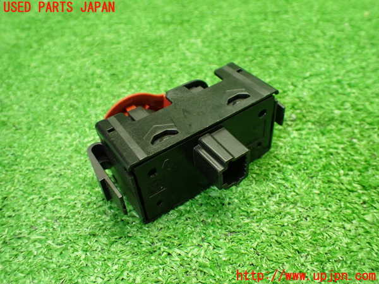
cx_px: 190
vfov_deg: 46.8
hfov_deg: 60.0
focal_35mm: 30
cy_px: 142
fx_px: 328
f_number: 2.3
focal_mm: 5.4
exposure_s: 1/80
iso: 800
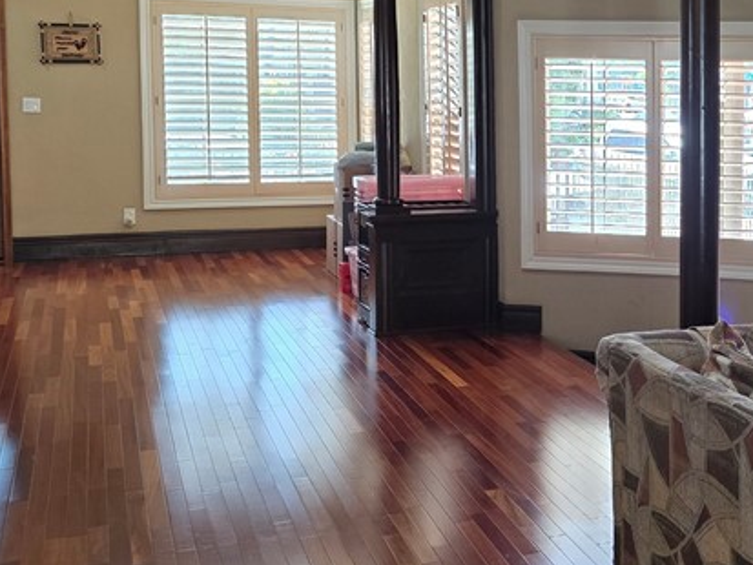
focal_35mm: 57
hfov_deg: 30.2
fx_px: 1240
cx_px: 831
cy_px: 204
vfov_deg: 25.6
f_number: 1.7
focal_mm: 6.3
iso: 250
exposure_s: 1/120
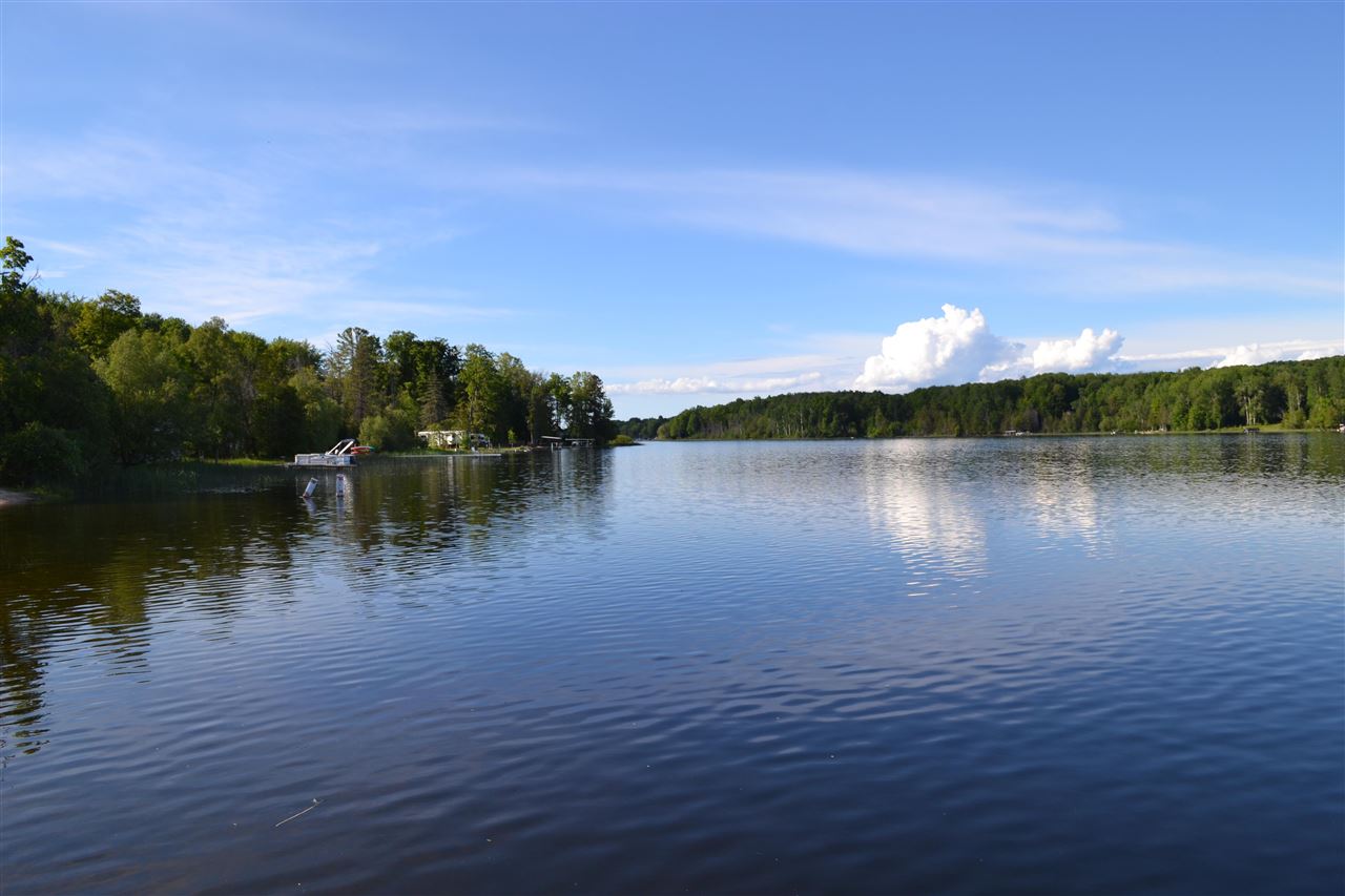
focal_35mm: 27
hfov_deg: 67.4
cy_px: 448
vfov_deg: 47.9
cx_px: 672
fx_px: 1009
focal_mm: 18
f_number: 8
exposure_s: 1/250
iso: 100
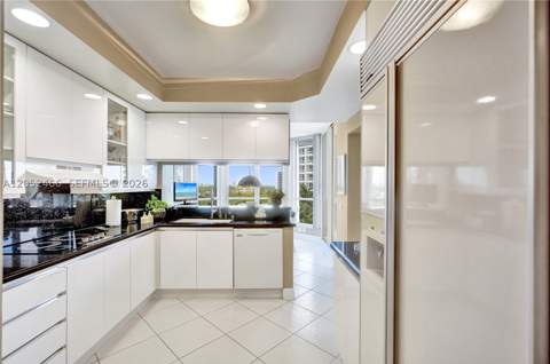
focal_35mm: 16
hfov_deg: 96.8
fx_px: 244
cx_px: 275
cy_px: 182
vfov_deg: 73.5
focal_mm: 16
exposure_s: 1/160
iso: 400
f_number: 4
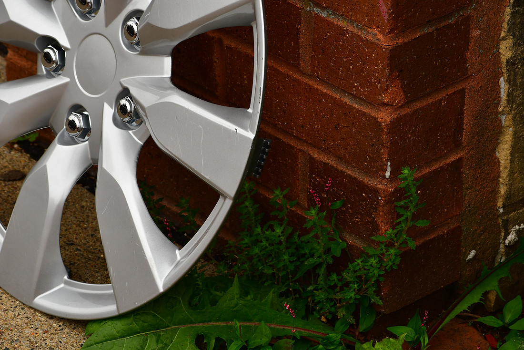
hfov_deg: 13.1
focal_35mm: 157
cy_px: 175
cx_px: 262
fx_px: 2286
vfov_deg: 8.7
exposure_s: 1/160
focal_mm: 105
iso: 360
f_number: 11
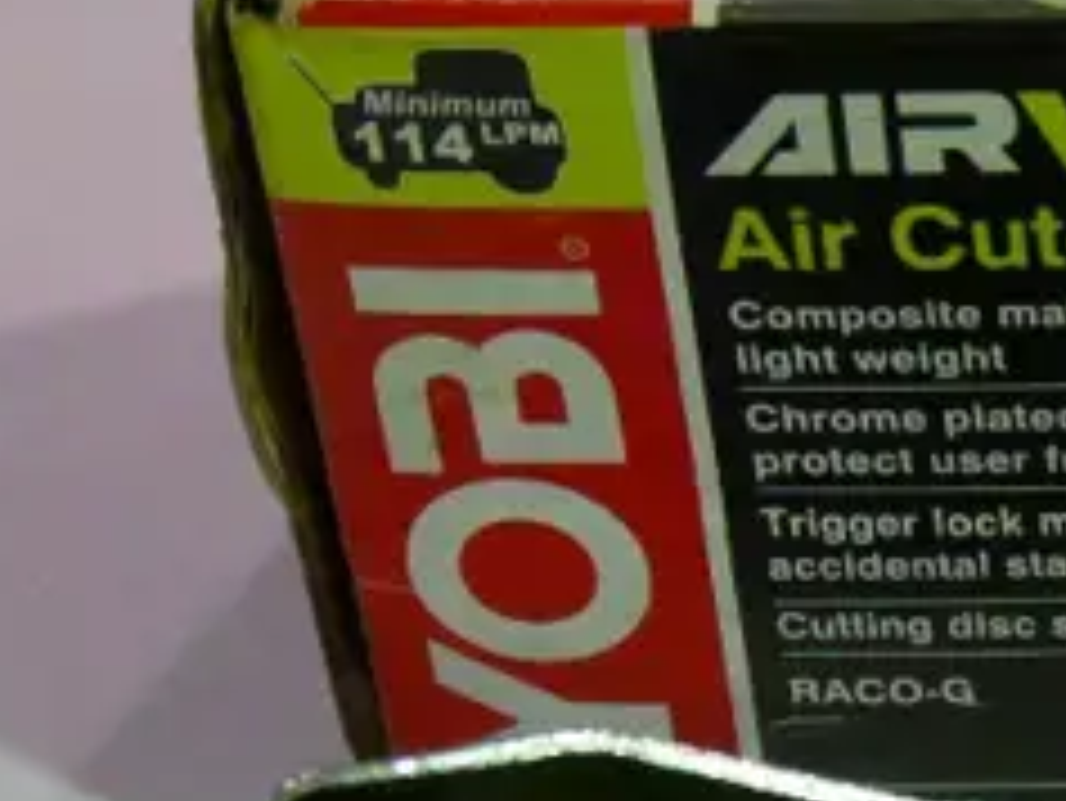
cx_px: 1813
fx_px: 5854
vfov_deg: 7.8
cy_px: 596
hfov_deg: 9.9
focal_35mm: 190
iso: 3200
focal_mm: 22
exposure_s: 1/125
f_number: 4.9
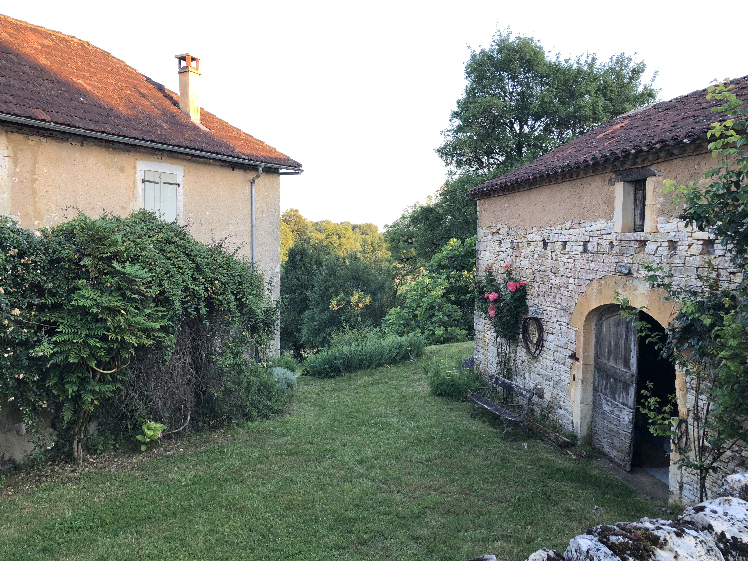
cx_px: 374
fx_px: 605
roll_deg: -0.9
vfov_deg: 49.7
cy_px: 280
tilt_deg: -4.9
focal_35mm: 28
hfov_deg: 63.4
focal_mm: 3.99
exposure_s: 1/100
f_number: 1.8
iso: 20
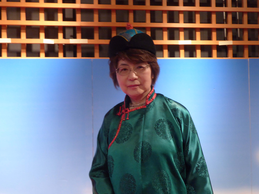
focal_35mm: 57
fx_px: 426
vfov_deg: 25.7
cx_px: 130
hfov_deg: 33.8
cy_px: 97
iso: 400
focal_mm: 9.6
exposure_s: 1/5
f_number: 4.1
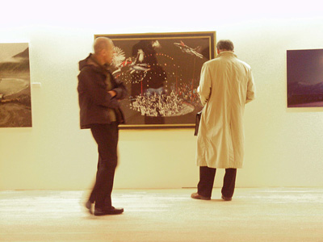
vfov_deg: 13.5
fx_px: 1026
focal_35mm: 110
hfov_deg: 17.9
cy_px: 121
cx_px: 162
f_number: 3.2
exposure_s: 1/25
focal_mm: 28.4
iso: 800
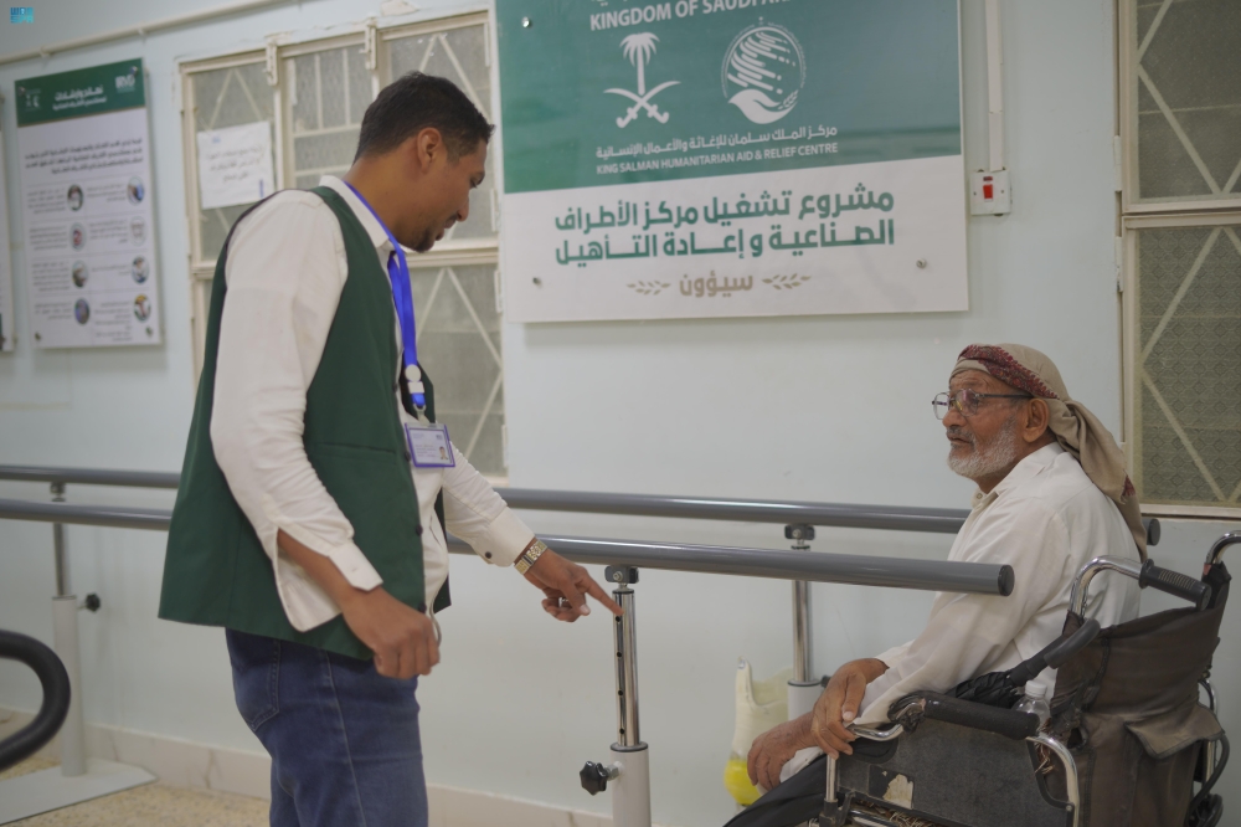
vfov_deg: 27.0
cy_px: 414
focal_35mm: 50
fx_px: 1723
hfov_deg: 39.6
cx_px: 620
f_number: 2
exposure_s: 1/100
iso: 100
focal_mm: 50
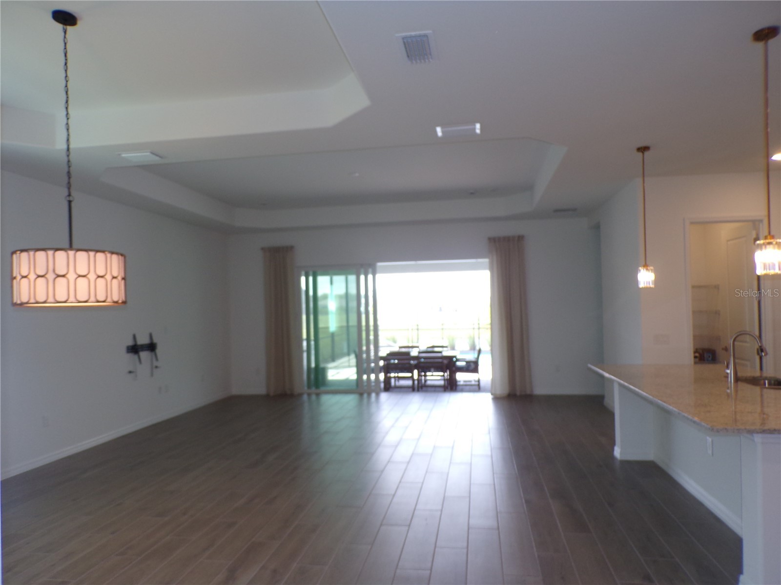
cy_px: 292
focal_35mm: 24
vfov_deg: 56.8
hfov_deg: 71.6
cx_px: 390
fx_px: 541
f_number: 3
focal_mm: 4.3
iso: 100
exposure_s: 1/50
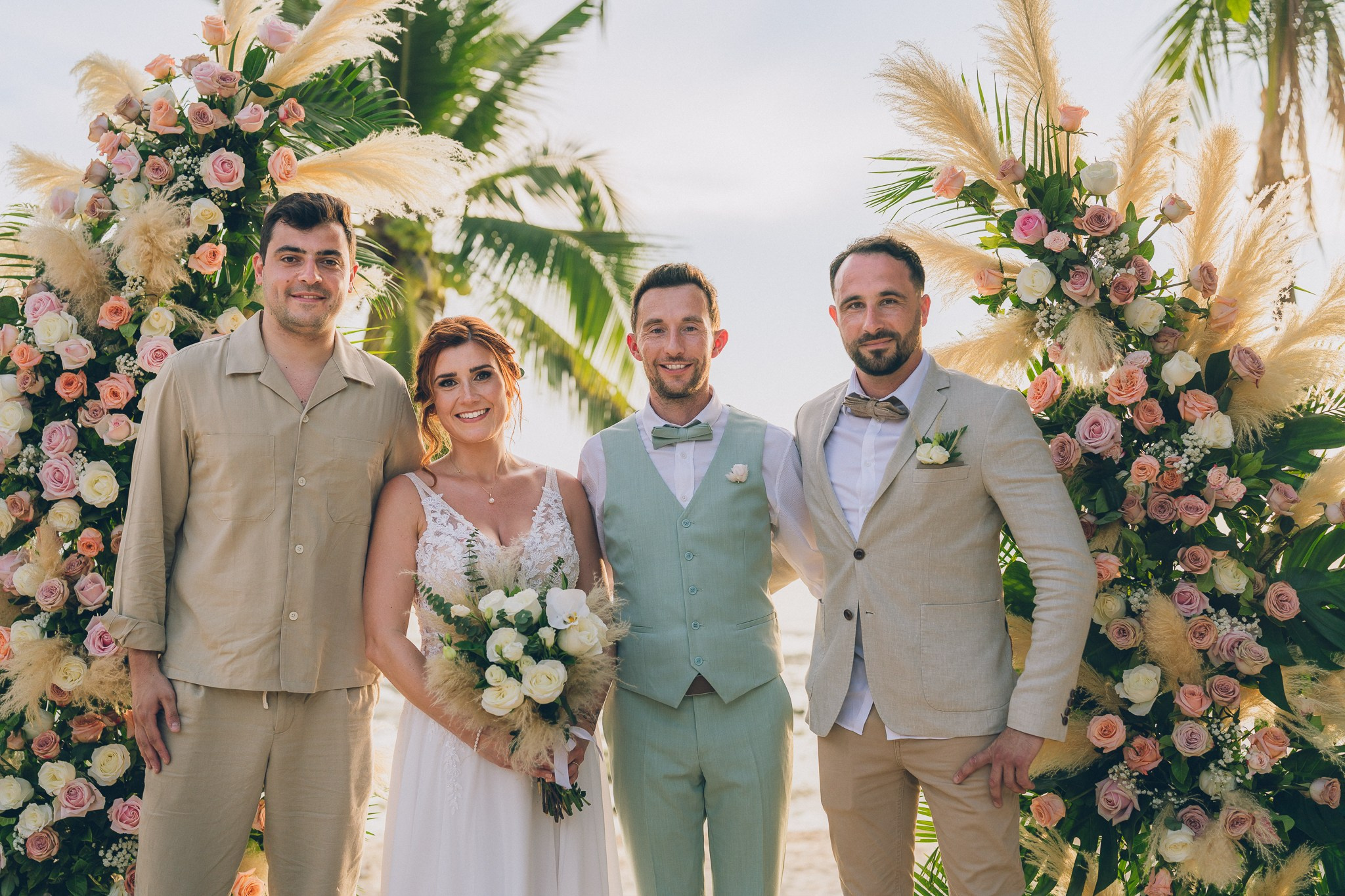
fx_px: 1868
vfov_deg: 27.0
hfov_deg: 39.6
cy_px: 448
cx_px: 672
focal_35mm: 50
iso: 100
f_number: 2.5
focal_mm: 50
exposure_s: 1/500
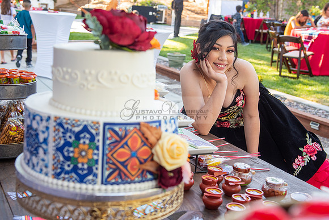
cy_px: 111
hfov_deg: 38.9
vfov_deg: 26.6
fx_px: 465
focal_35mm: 51
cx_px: 150
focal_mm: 38
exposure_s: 1/200
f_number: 5
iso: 400
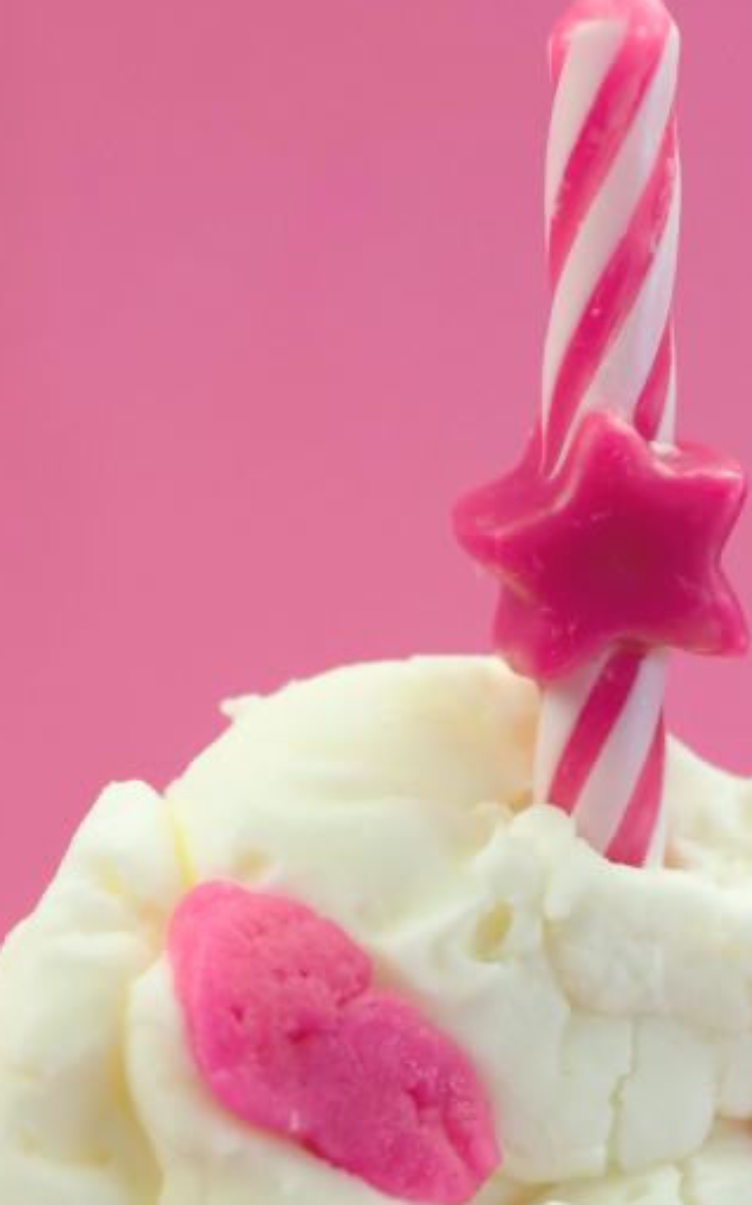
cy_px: 839
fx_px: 8758
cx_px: 463
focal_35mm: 267
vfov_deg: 7.9
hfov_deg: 4.9
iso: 200
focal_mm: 105
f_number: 8
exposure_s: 1/125
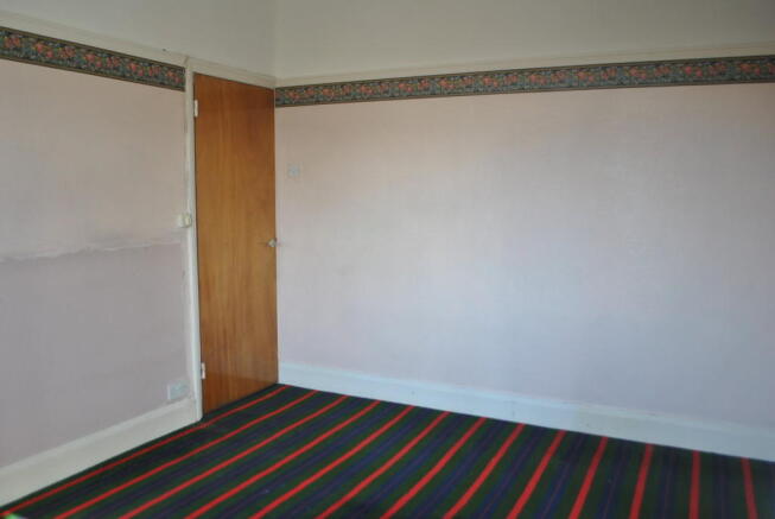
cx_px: 388
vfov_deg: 43.7
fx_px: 647
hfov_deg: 61.9
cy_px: 260
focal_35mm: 30
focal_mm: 20
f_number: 3.8
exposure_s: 1/50
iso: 200
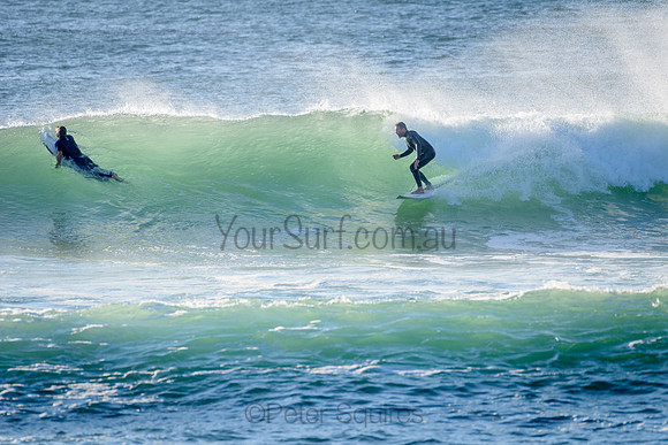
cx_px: 404
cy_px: 176
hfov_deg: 3.4
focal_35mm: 605
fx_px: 11221
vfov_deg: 2.3
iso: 250
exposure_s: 1/1250
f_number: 5.6
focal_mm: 500
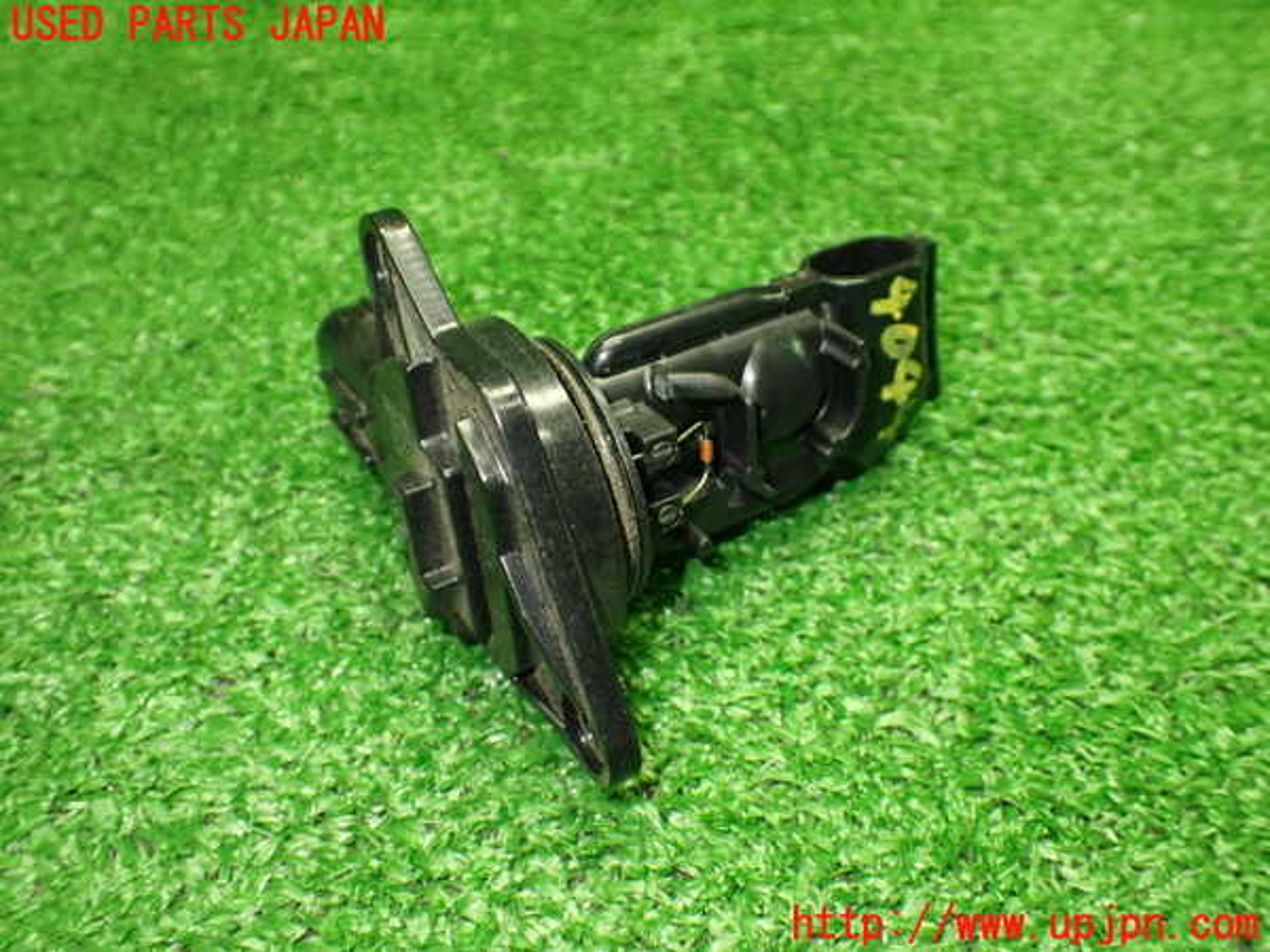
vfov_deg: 44.2
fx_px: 1174
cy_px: 476
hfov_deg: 56.8
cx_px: 635
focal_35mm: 32
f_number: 2.4
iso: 800
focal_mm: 5.79
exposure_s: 1/125
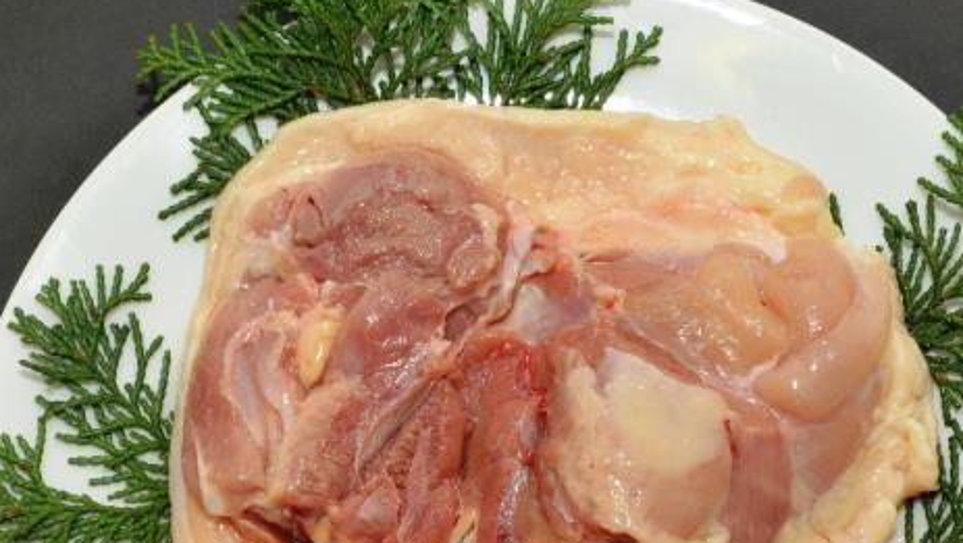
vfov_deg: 10.2
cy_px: 514
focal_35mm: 118
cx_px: 535
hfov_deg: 18.1
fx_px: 3015
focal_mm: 58
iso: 800
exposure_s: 1/60
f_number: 18
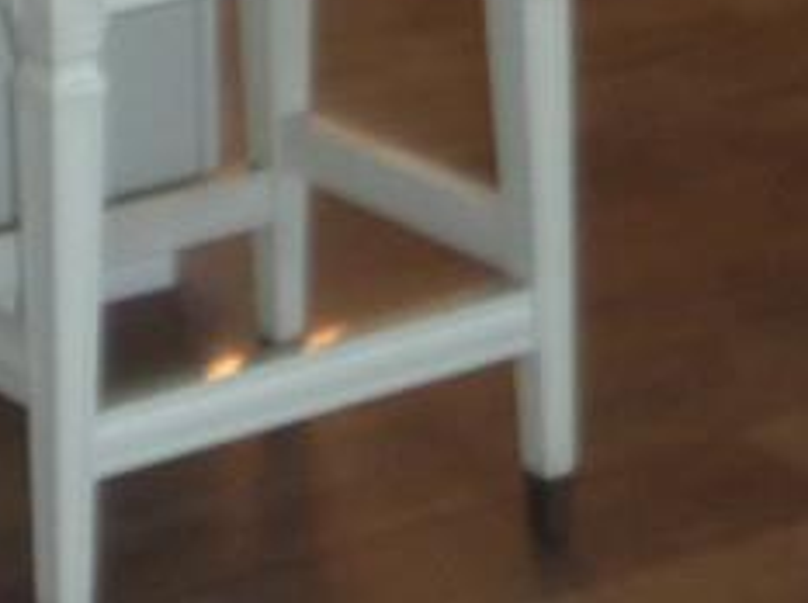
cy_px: -1156
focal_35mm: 187
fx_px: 4358
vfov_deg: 7.1
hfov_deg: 10.3
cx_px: -354
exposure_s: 1/30
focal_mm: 4.7
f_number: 3.4
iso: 160
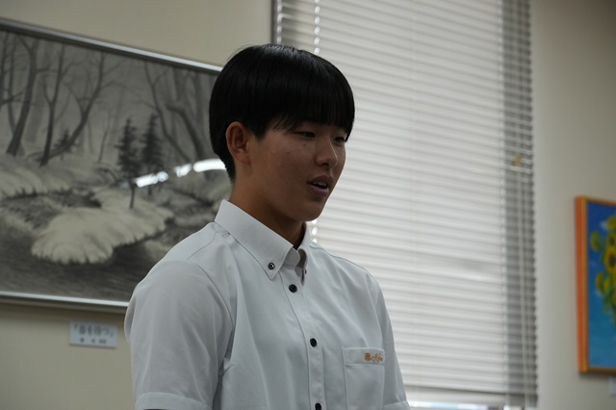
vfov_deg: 13.0
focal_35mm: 105
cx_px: 308
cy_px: 205
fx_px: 1796
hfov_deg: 19.5
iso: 800
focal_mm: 70
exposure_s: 1/160
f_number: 5.6
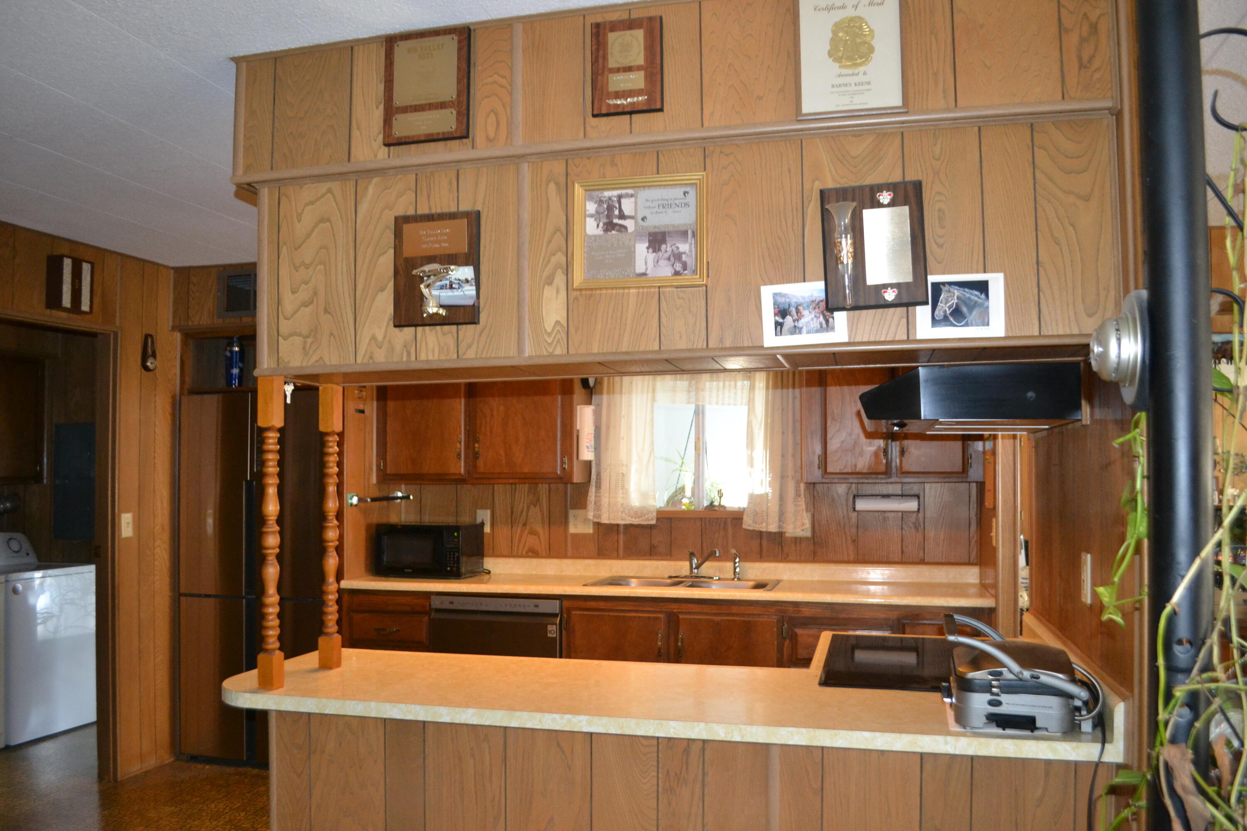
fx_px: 935
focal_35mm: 27
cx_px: 624
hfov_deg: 67.4
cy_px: 416
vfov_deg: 47.9
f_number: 3.5
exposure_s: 1/60
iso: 1400
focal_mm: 18
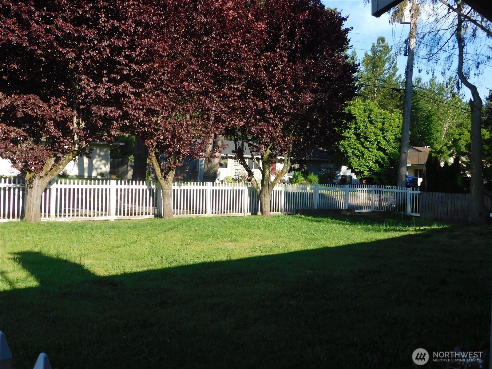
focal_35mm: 40
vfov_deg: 36.0
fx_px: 569
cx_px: 246
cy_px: 184
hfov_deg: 46.8
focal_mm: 7.1
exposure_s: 1/640
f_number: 3.6
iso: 125
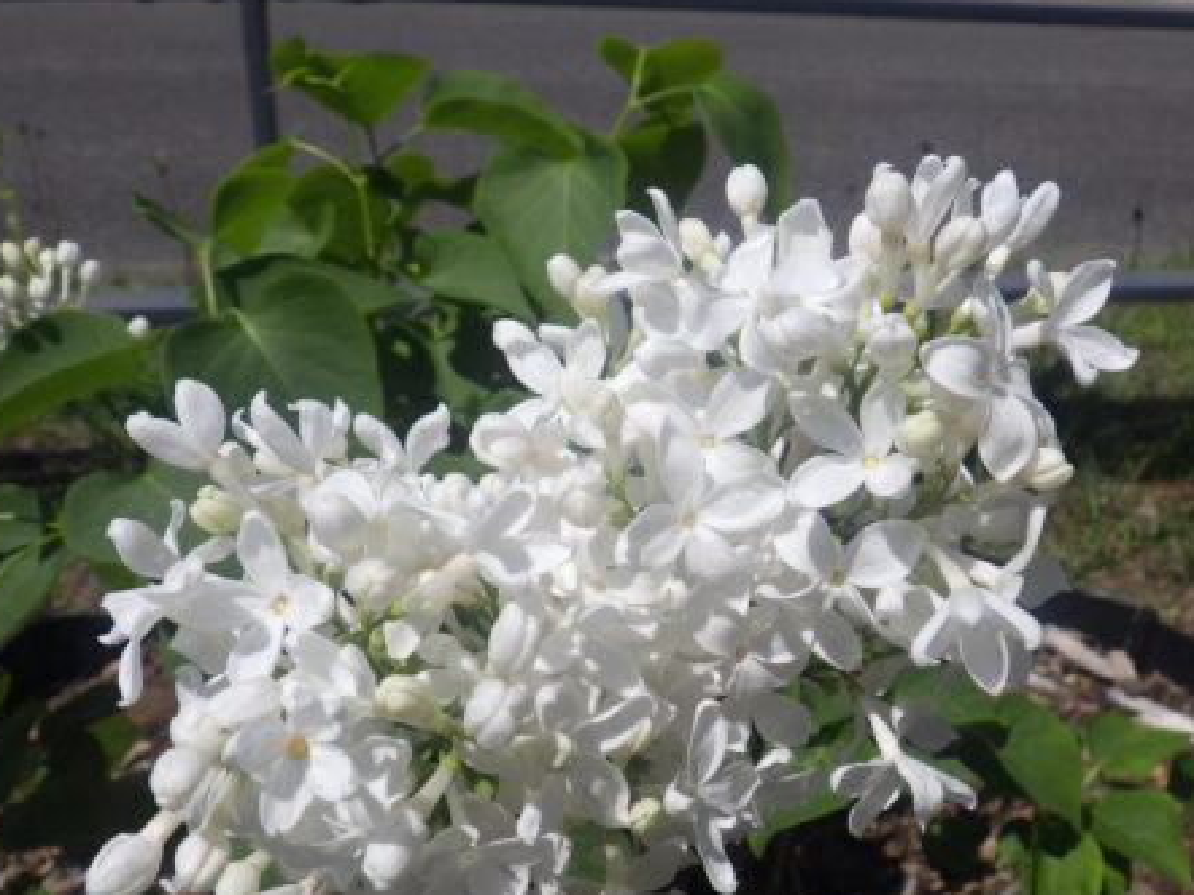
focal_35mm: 36
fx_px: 1241
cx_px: 683
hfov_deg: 51.2
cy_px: 516
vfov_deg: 39.5
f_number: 4.2
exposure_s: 1/2000
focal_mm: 5
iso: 125
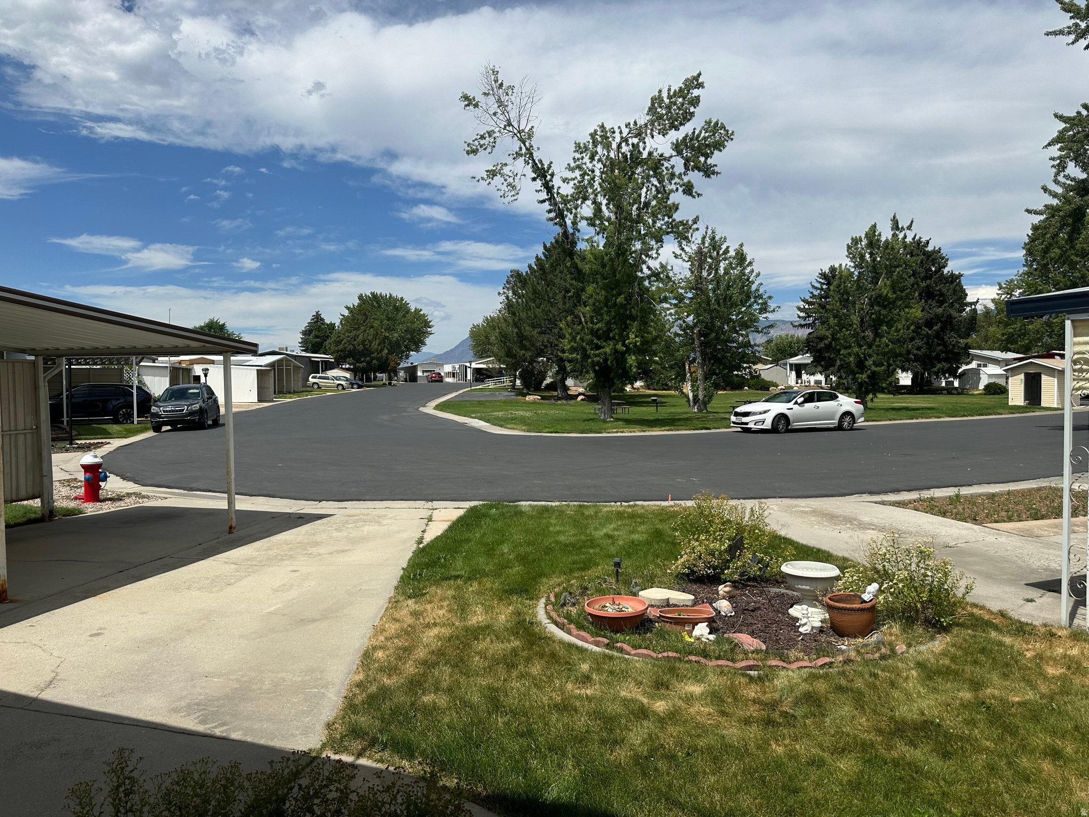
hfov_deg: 71.6
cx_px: 544
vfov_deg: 56.8
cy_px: 408
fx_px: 755
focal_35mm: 24
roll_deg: +0.5
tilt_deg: -0.9
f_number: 1.78
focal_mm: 6.86
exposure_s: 1/8197
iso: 80
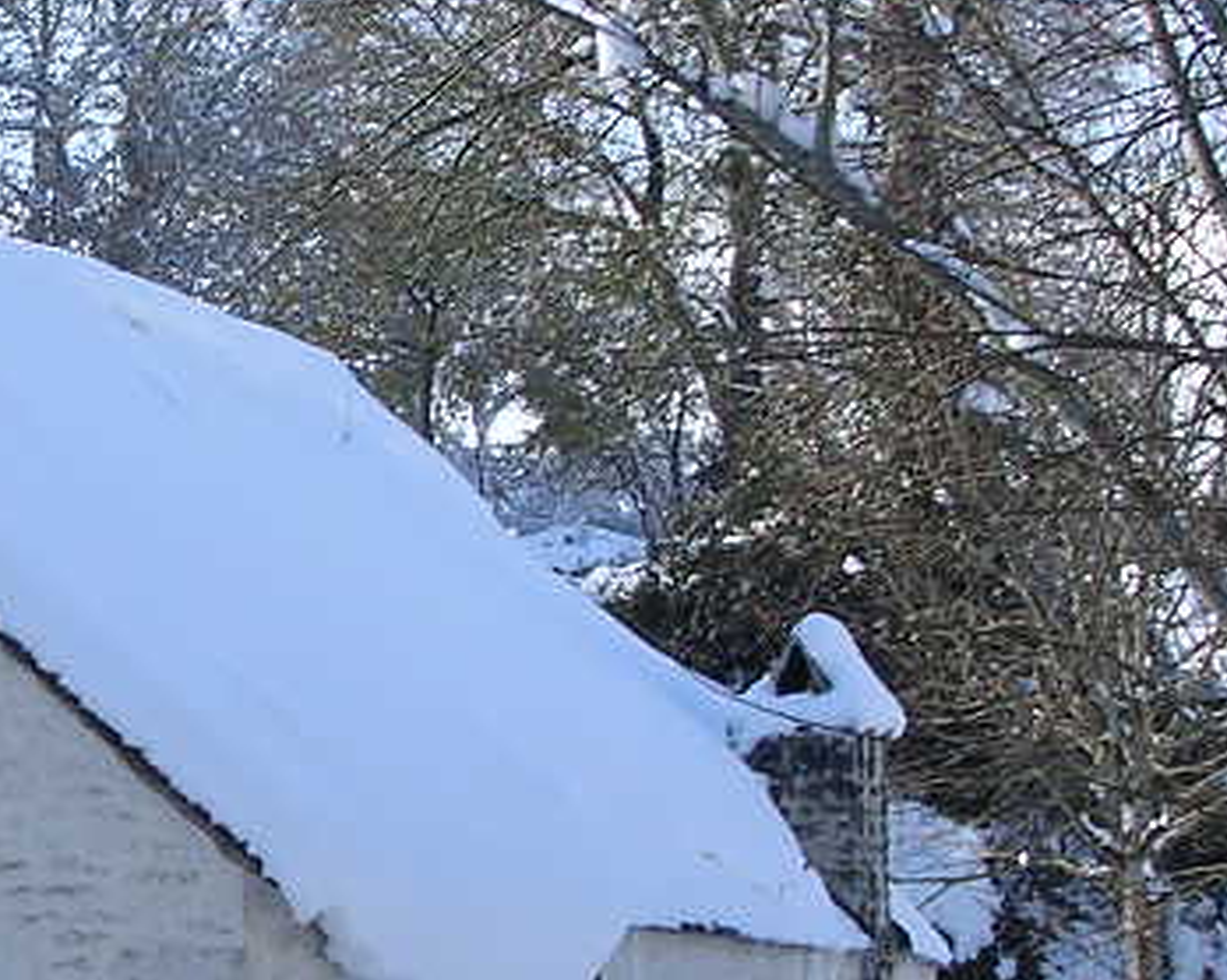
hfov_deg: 10.5
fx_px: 6569
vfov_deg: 8.5
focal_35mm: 181
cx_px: -264
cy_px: 709
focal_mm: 9.6
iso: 100
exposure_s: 1/477
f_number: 3.5
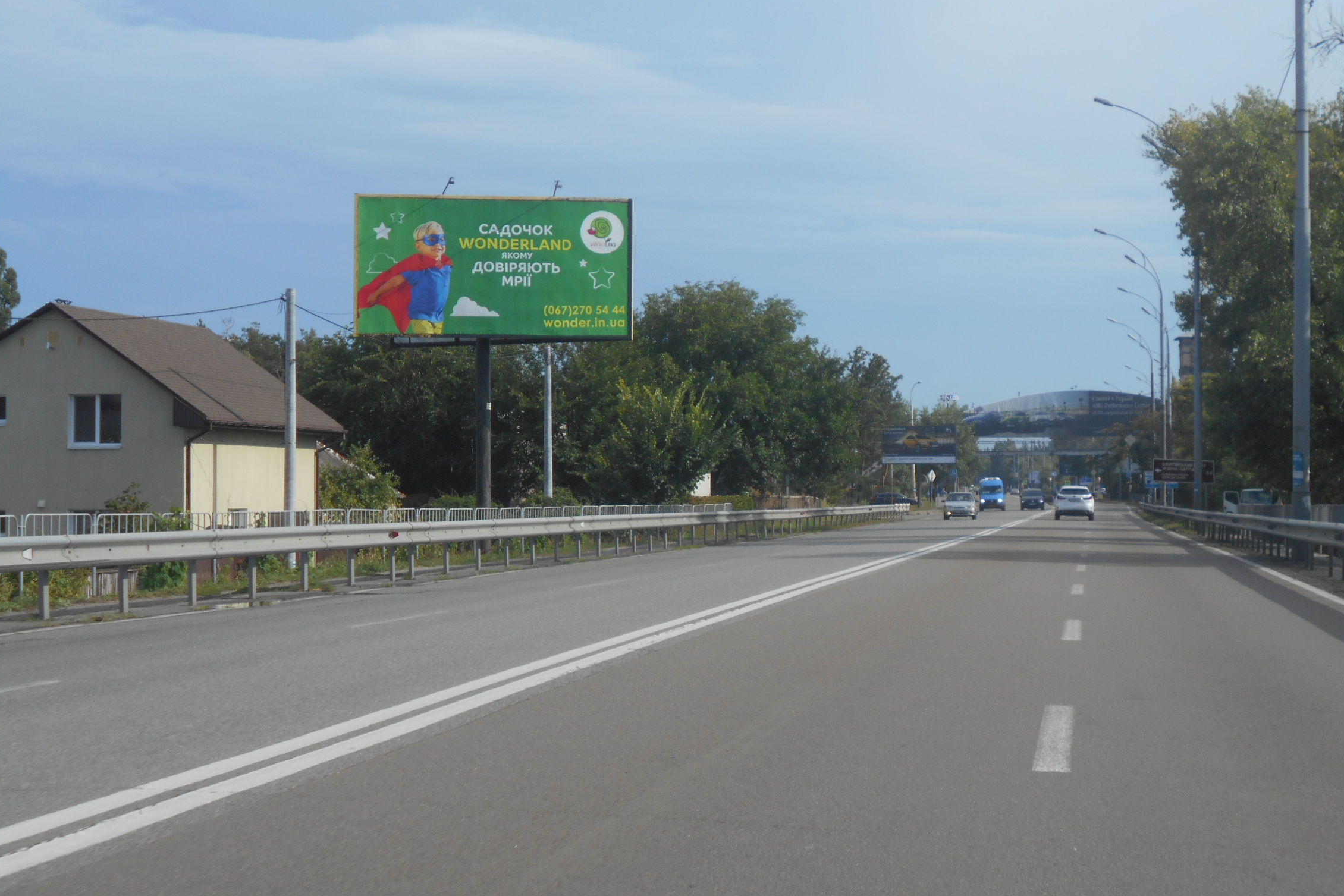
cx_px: 670
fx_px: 2576
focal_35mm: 69
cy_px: 433
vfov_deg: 19.7
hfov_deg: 29.2
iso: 80
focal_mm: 11.6
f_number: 5.3
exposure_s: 1/500
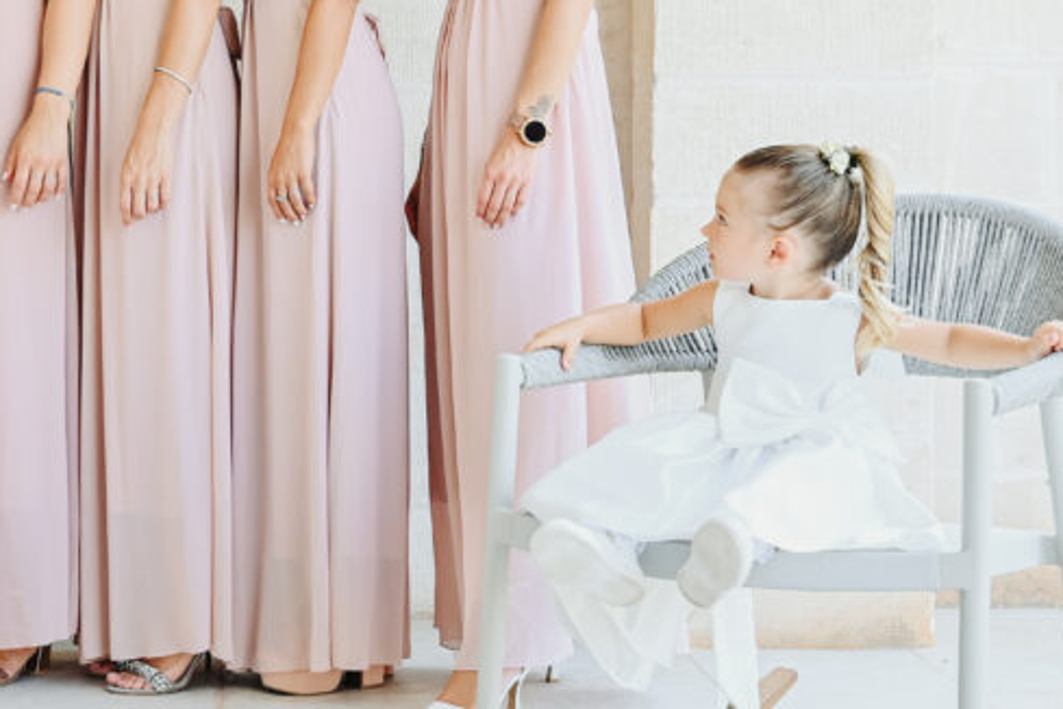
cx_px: 320
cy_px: 199
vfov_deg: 15.1
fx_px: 2657
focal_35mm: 90
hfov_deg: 22.5
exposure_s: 1/250
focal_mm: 44
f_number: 5.6
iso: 1000
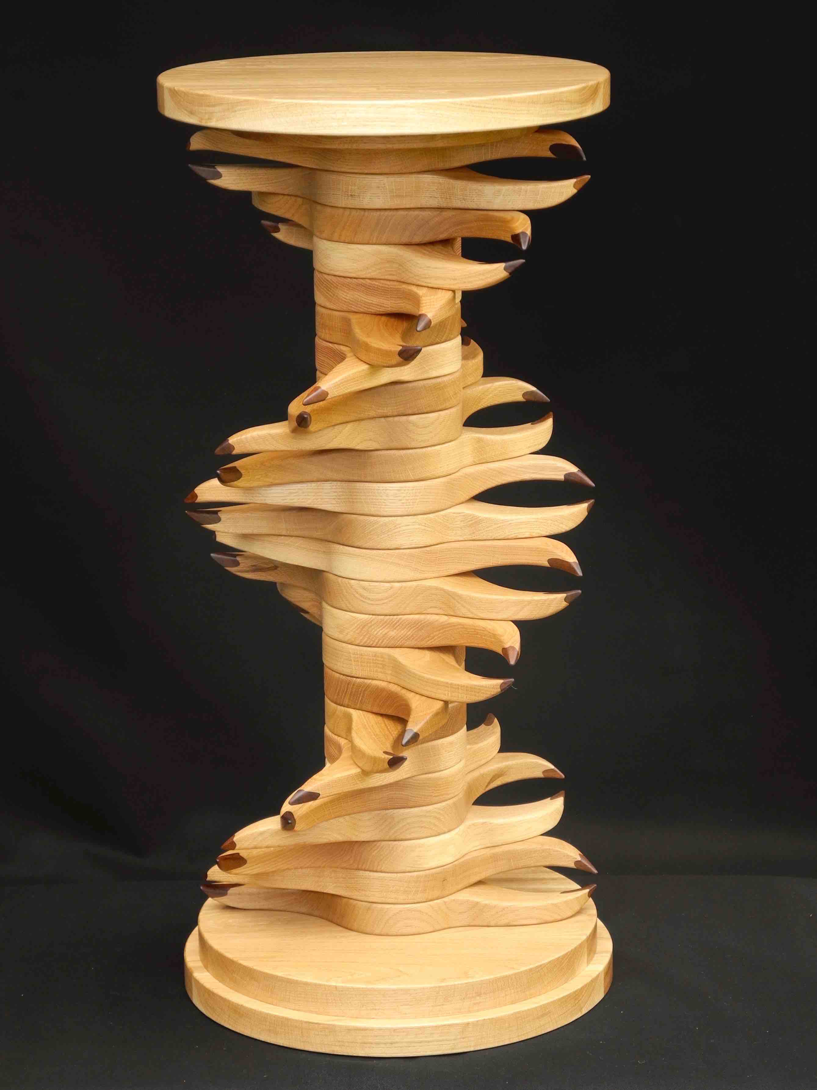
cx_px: 408
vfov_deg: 18.7
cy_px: 545
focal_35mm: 105
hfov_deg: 14.1
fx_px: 3305
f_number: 4.5
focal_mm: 22.5
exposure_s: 1/84.6
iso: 100
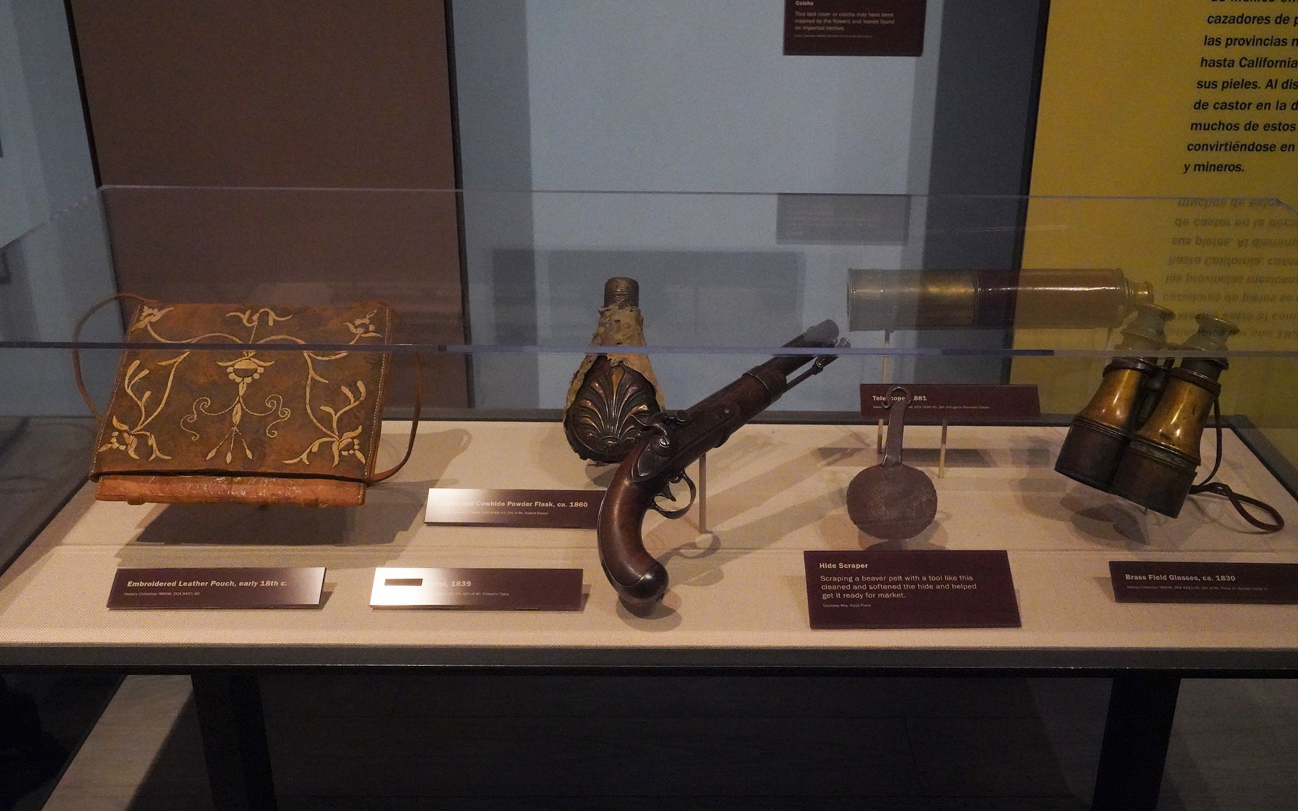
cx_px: 709
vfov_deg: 33.6
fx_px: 1344
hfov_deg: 51.5
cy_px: 440
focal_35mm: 38
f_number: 8
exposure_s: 1/60
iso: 16000
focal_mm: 34
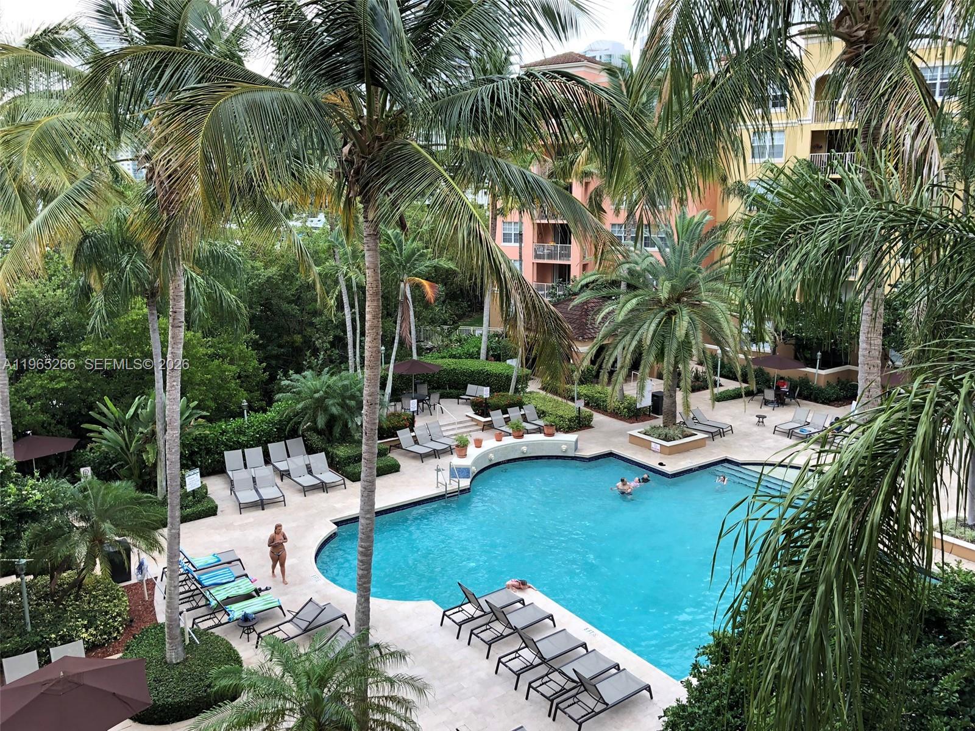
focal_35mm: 28
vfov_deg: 49.7
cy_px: 366
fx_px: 789
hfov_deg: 63.4
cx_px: 488
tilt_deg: -11.6
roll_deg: +0.1
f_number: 1.8
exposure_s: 1/120
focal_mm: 4
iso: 40
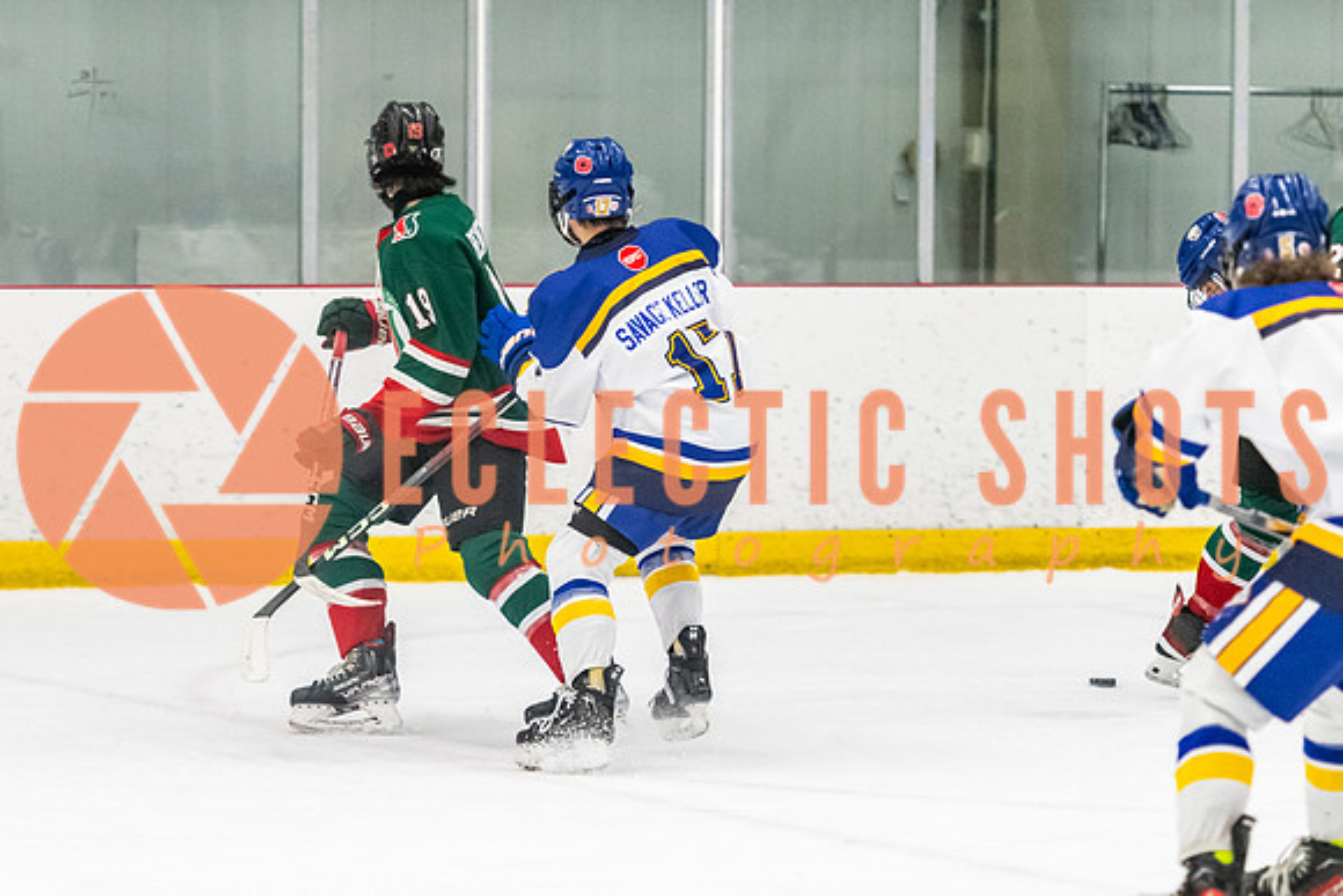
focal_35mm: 217
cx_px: 538
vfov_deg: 6.3
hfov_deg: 9.5
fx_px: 8079
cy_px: 626
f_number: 2.8
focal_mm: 125
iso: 4000
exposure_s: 1/800
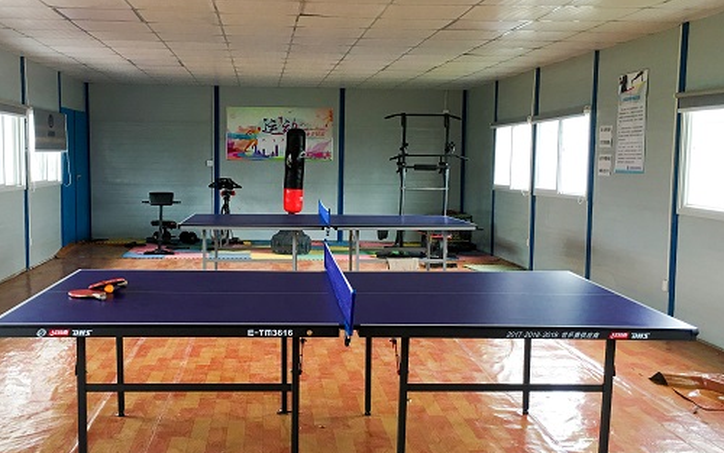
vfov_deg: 29.8
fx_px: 849
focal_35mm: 43
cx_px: 333
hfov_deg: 46.2
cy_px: 270
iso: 32
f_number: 2.2
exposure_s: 1/33
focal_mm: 4.15
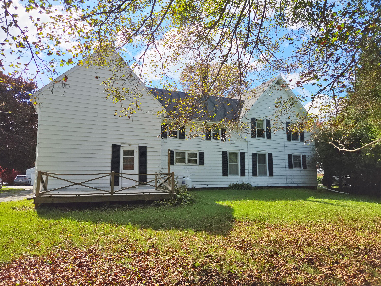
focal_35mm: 23
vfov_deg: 58.9
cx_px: 190
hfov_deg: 73.9
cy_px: 143
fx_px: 253
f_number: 1.8
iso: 40
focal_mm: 5.4
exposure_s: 1/9104
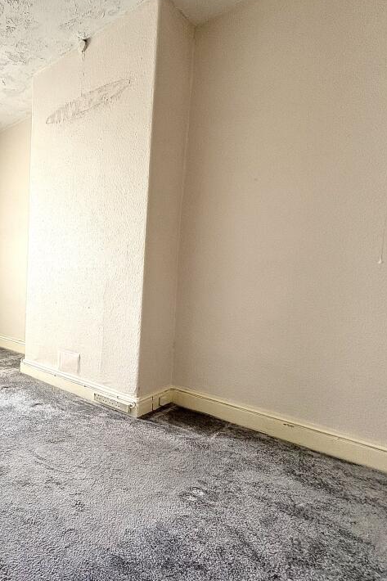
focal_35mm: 21
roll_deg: -1.5
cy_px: 294
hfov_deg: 50.0
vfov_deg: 81.2
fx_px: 339
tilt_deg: -0.8
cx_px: 12
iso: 64
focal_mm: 2.22
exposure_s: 1/125
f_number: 2.2
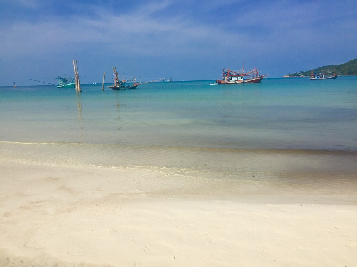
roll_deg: +1.1
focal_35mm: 29
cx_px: 178
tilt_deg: -5.3
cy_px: 134
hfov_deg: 61.7
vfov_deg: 48.2
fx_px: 299
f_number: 2.2
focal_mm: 4.15
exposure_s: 1/4405
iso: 32
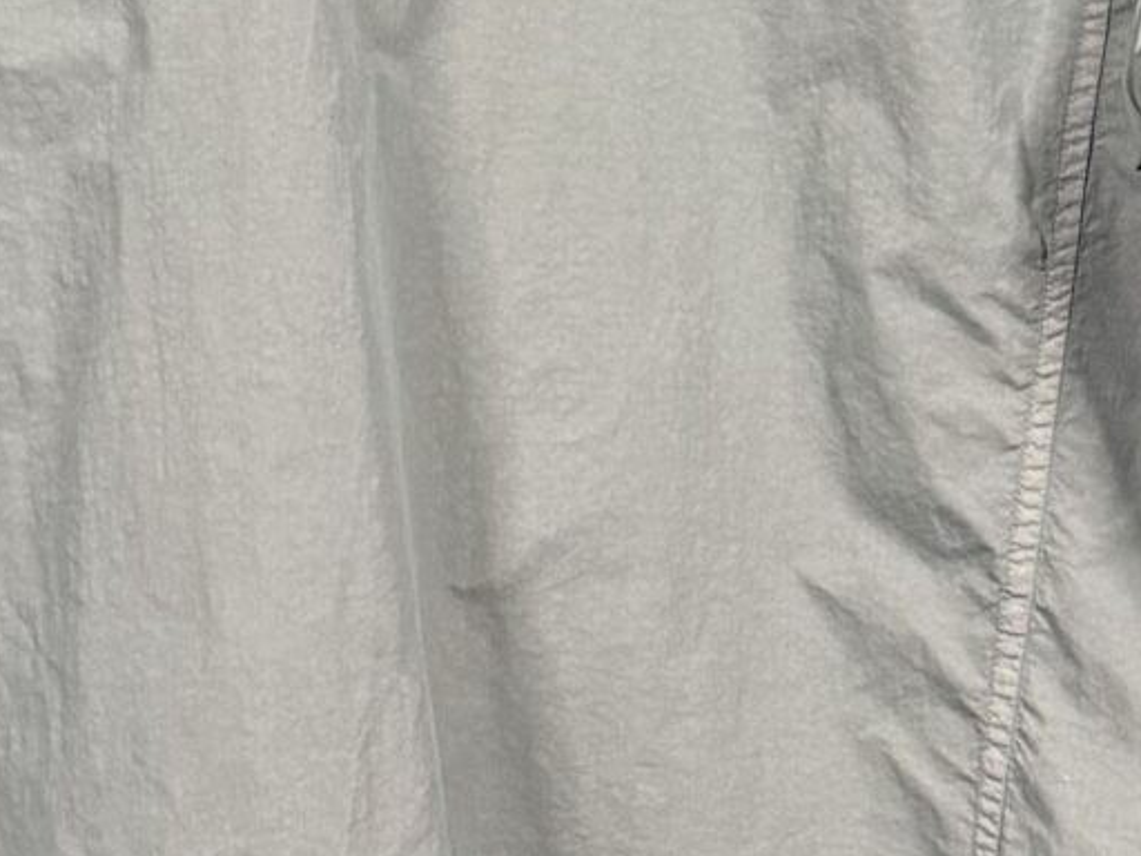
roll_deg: -1.9
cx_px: 254
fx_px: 3955
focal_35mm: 120
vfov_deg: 12.2
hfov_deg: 16.3
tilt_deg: -3.2
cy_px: -45
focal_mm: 6.76
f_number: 1.78
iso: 500
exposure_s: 1/50
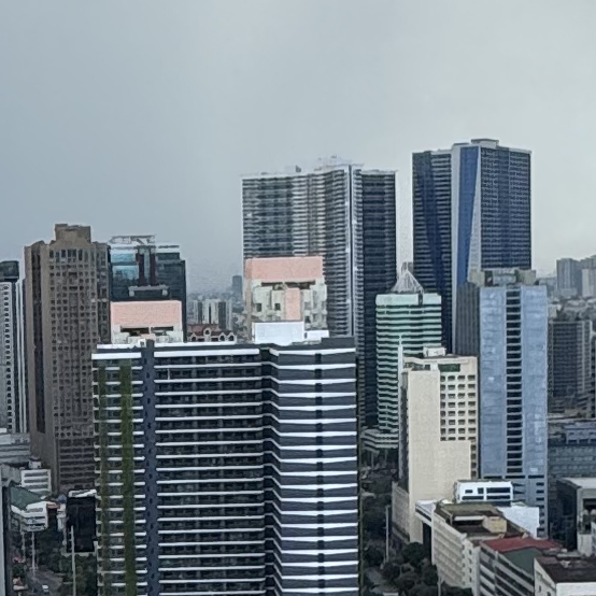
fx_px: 1753
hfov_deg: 18.8
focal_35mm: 90
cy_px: 429
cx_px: -2
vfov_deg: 19.2
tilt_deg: -4.9
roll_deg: +1.8
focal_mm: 2.22
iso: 50
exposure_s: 1/741
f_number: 2.2
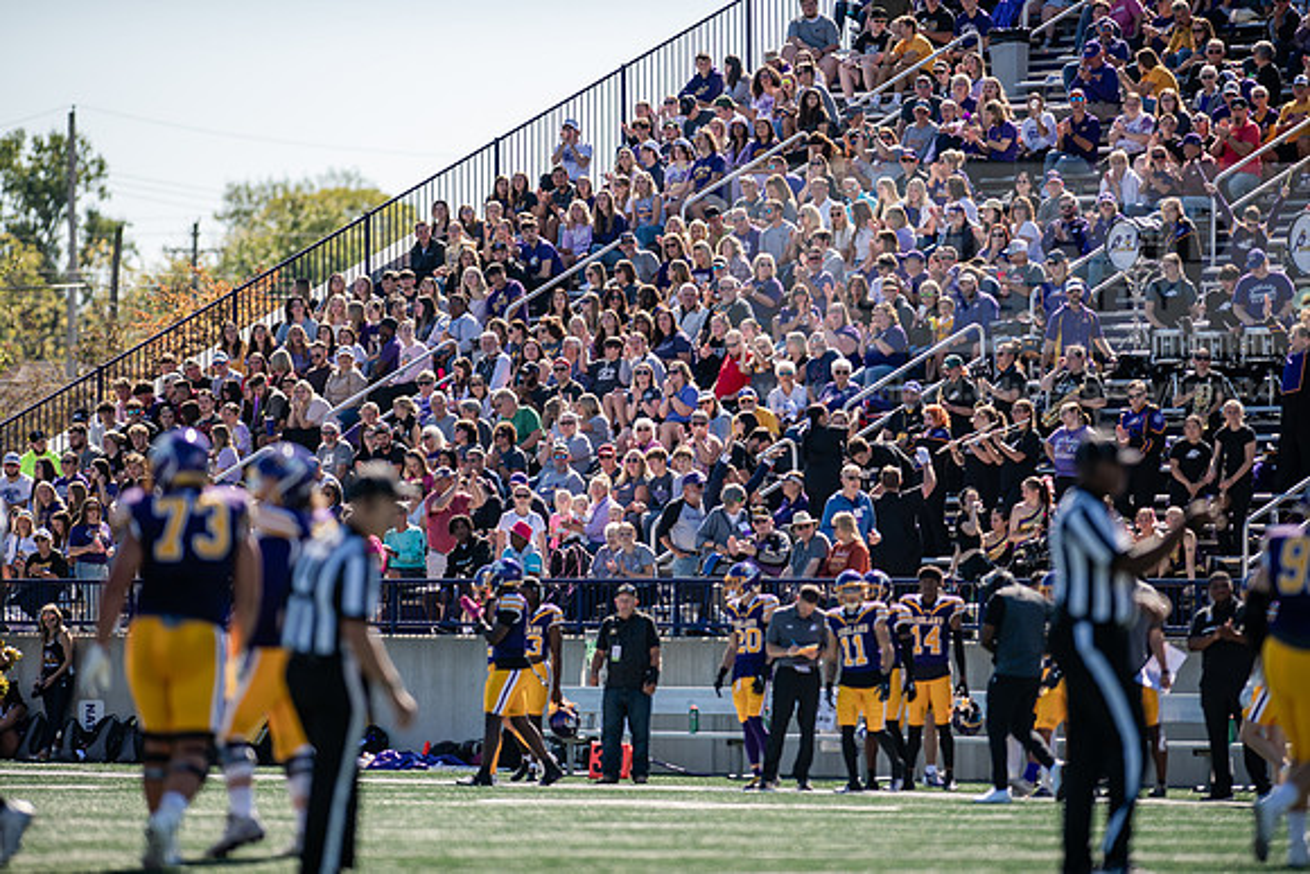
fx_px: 10919
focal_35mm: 300
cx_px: 655
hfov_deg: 6.9
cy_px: 437
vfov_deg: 4.6
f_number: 3.2
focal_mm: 300
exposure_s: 1/1250
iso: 160
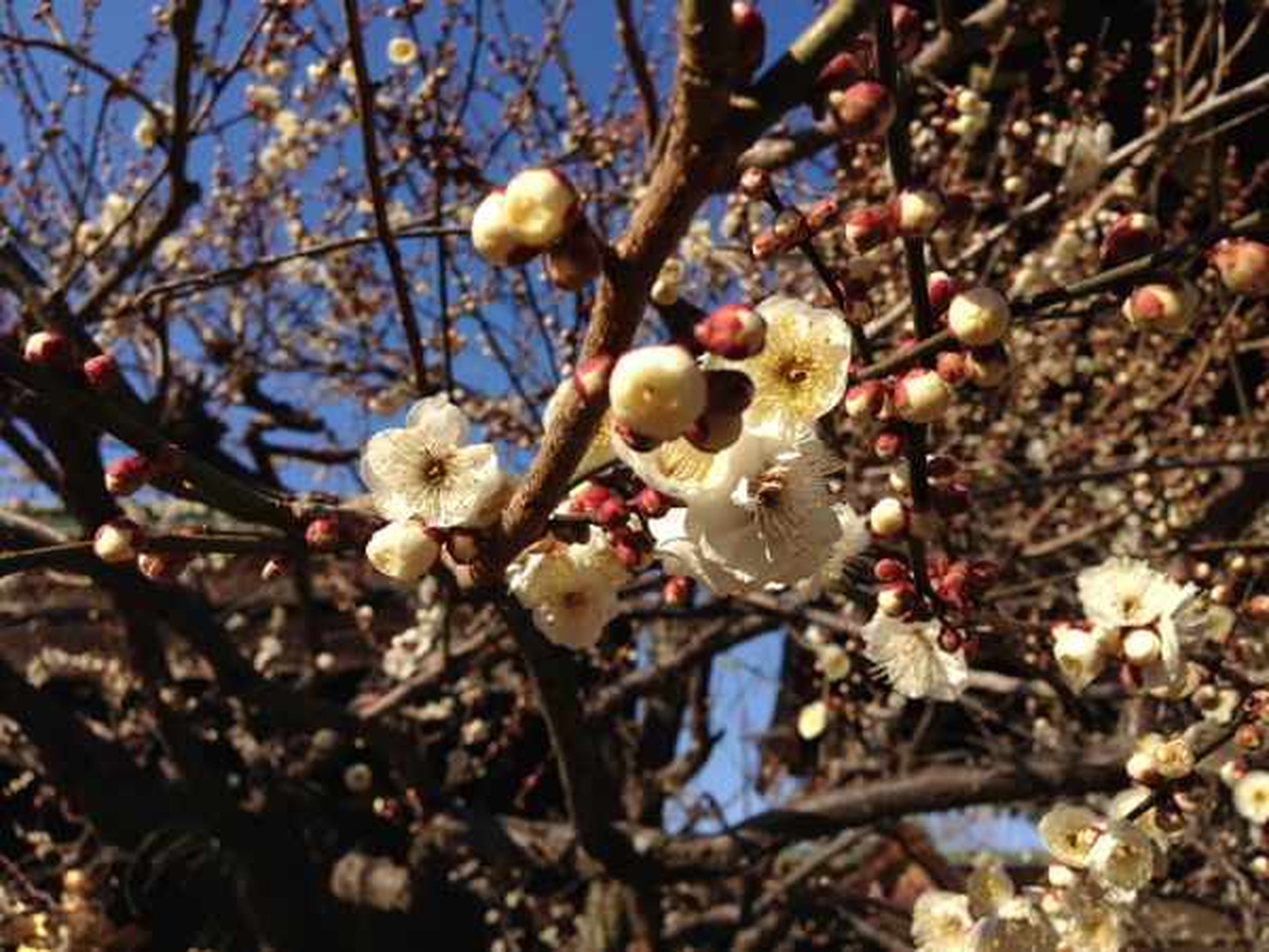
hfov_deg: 55.4
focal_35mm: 33
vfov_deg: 42.9
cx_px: 634
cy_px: 476
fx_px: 1210
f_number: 2.4
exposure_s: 1/1938
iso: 50
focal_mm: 4.13
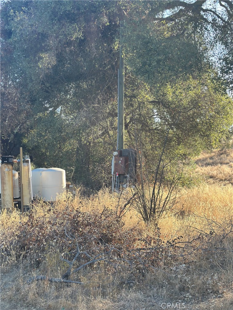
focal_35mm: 48
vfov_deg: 39.7
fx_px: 431
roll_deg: +0.8
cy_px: 155
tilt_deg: +1.9
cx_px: 116
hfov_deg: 30.3
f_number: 1.78
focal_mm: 6.86
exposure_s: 1/779
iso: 80
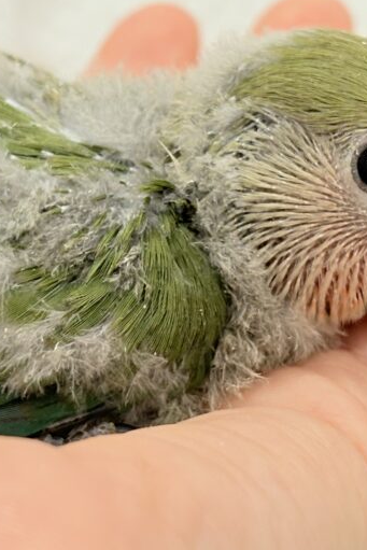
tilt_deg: -6.6
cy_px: 216
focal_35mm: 127
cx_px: 183
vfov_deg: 16.1
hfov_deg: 10.8
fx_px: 1941
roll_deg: +3.4
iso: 40
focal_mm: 5.96
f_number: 1.6
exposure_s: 1/50
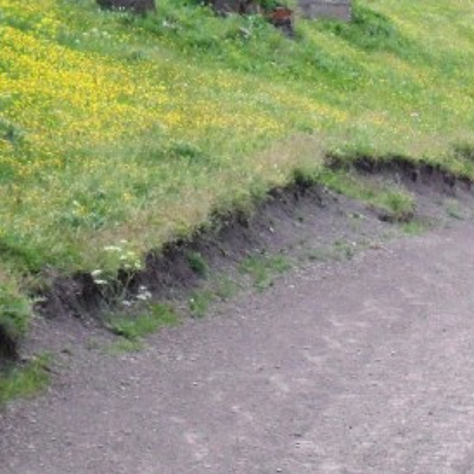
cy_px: 234
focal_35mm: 239
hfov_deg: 7.3
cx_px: 574
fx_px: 3703
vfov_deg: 7.3
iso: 100
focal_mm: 13.2
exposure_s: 1/125
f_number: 3.9
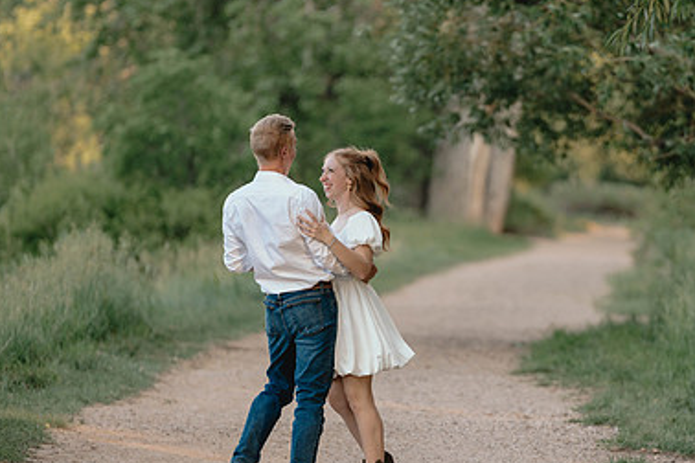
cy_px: 269
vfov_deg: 4.5
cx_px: 496
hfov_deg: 6.7
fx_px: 5926
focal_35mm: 307
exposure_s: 1/500
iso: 125
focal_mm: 200
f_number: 2.8
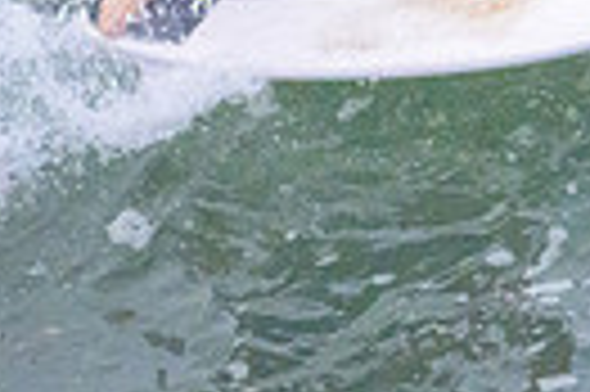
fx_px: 58190
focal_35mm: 3555
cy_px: -232
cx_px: 441
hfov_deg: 0.6
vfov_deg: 0.4
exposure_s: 1/3200
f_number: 11
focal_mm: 800
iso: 7200
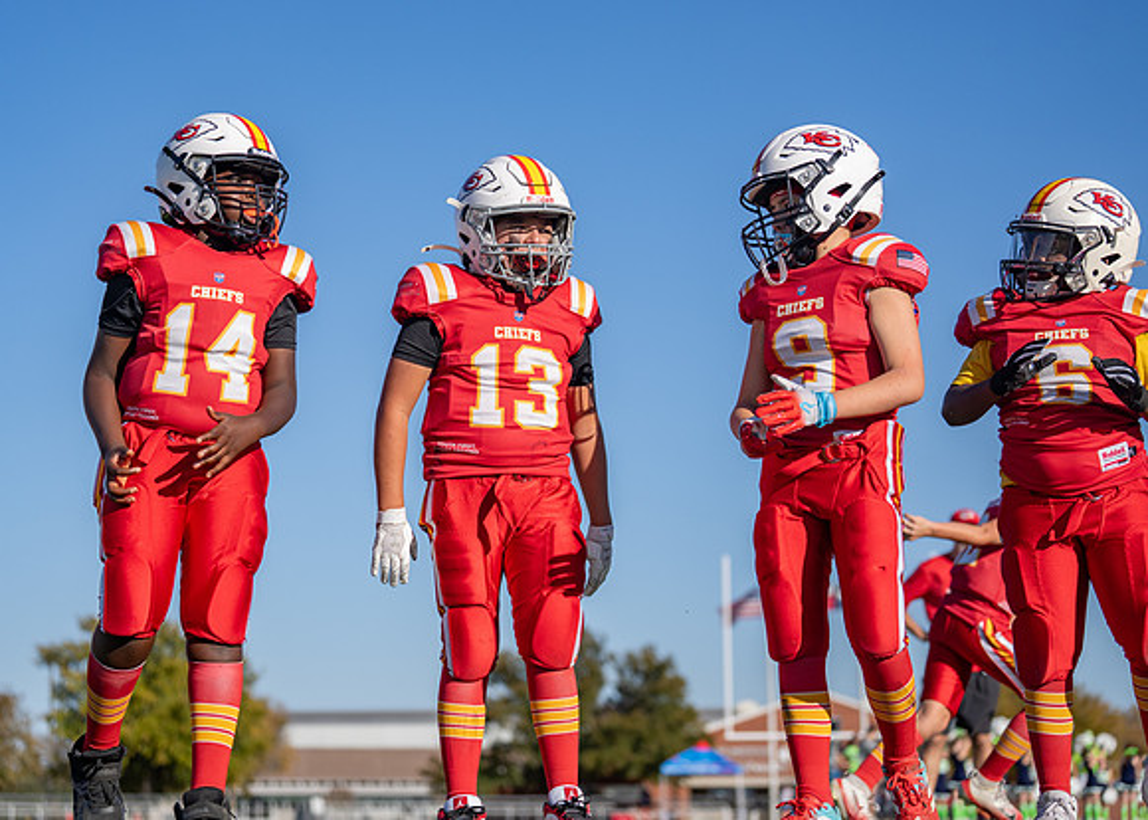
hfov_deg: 25.4
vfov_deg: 18.3
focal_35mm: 78
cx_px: 530
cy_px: 391
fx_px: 2549
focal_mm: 70
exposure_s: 1/4000
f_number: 2.8
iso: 200
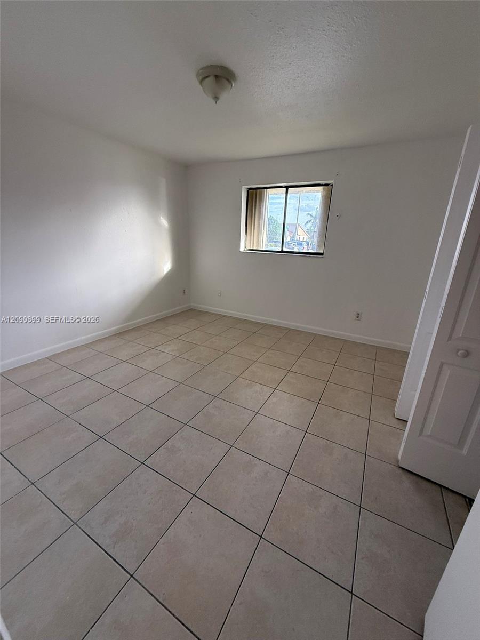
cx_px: 240
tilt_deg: -13.5
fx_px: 259
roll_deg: -2.0
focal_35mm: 14
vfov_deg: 102.1
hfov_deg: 85.7
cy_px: 320
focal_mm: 2.22
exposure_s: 1/99
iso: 250
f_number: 2.2
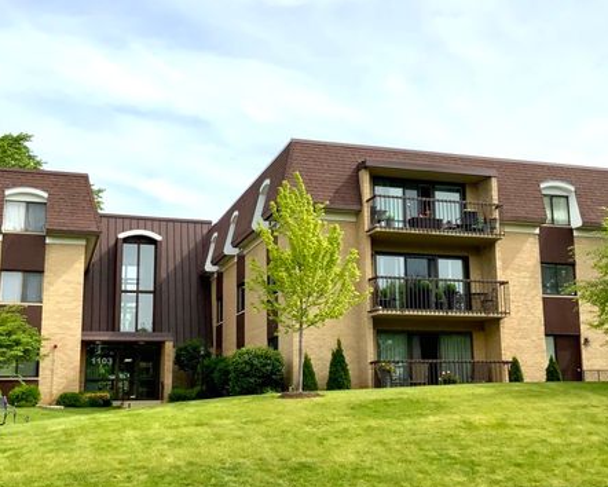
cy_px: 255
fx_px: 576
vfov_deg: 45.8
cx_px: 321
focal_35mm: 32
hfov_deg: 55.6
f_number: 1.8
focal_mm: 3
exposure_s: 1/2801
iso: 20
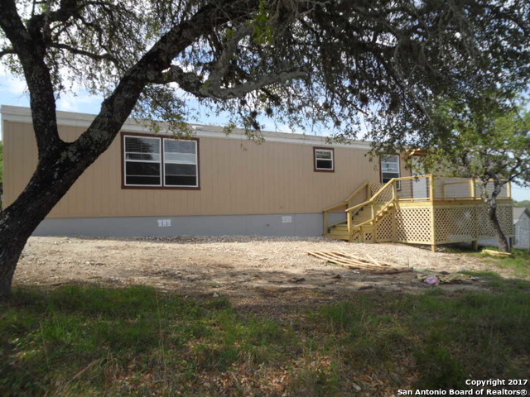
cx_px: 265
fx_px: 413
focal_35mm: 27
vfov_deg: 51.4
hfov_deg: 65.3
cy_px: 198
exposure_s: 1/750
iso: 120
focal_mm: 4.9
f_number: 3.5
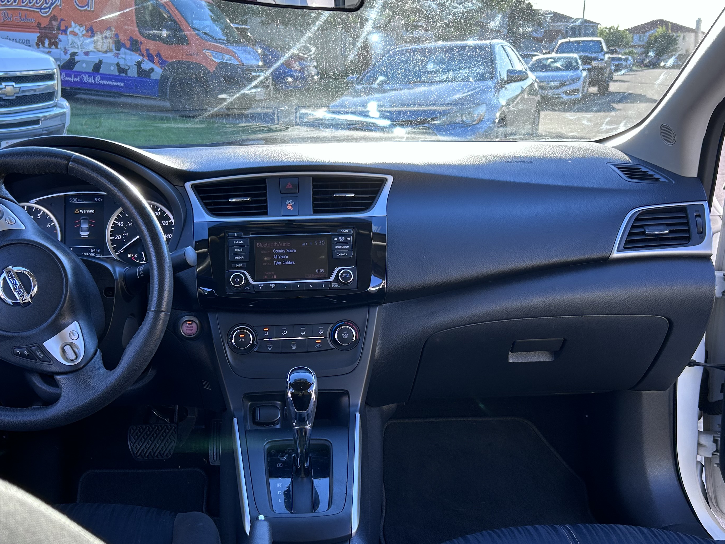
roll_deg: +1.3
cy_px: 293
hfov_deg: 48.8
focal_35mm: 38
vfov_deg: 37.7
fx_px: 796
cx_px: 313
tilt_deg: -17.1
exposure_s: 1/274
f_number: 1.5
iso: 40
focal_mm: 5.7
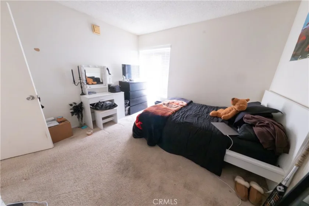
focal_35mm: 12
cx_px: 154
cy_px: 103
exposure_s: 1/7
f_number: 16
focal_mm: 8
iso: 6400
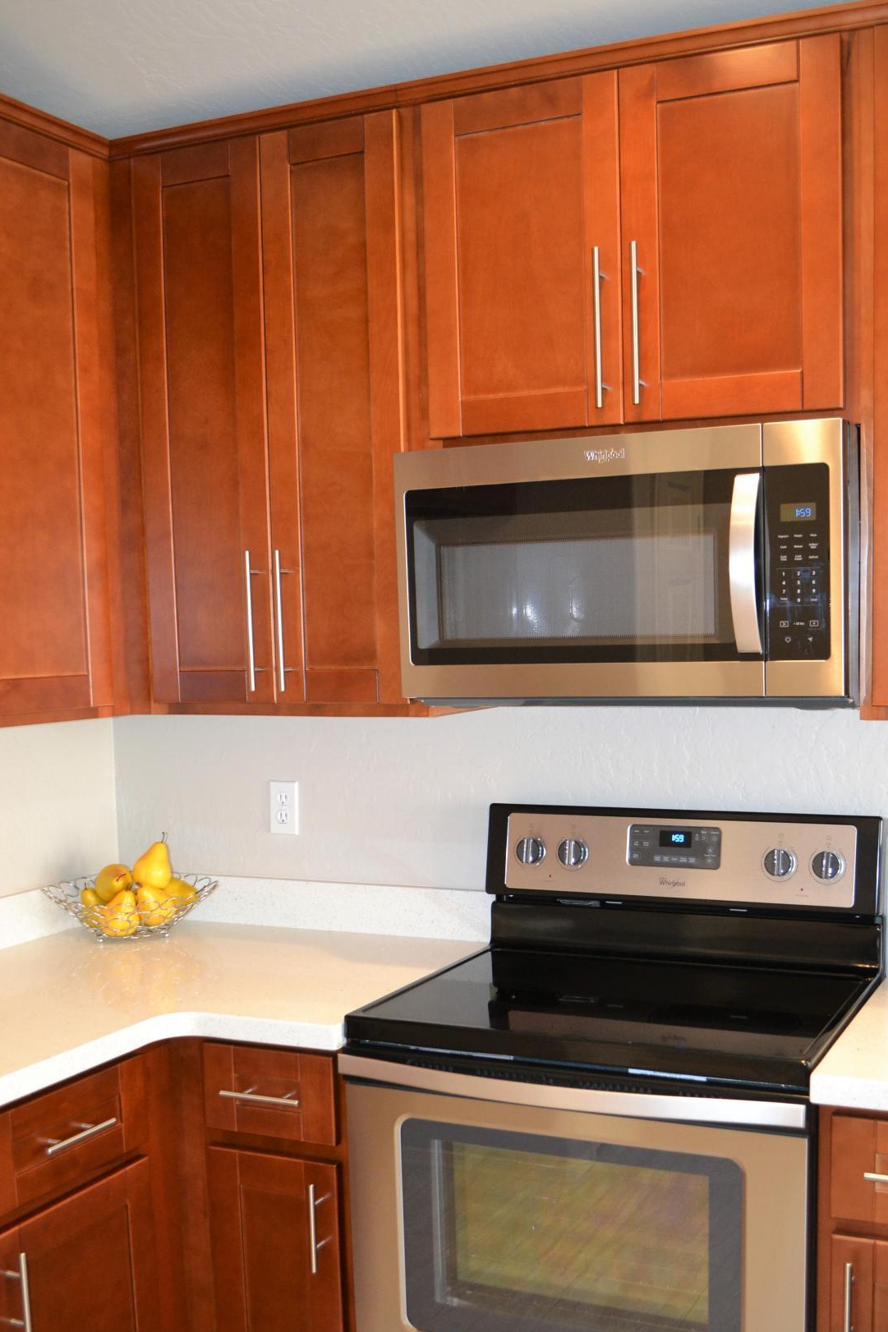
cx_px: 543
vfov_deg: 51.6
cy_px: 782
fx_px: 1369
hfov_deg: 35.8
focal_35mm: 37
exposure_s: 1/60
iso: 1100
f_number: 3.8
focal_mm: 20
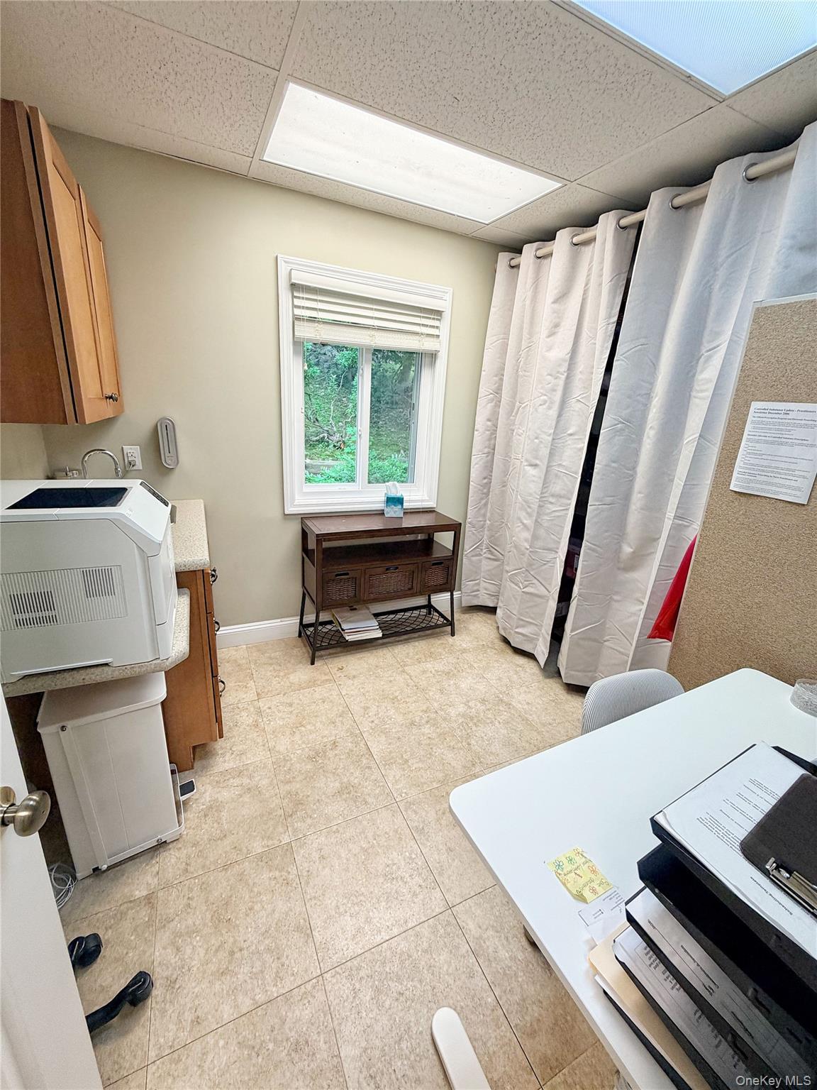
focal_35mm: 14
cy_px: 545
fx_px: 441
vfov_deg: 102.1
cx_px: 408
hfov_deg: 85.7
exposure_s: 1/120
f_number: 2.2
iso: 100
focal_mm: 2.22
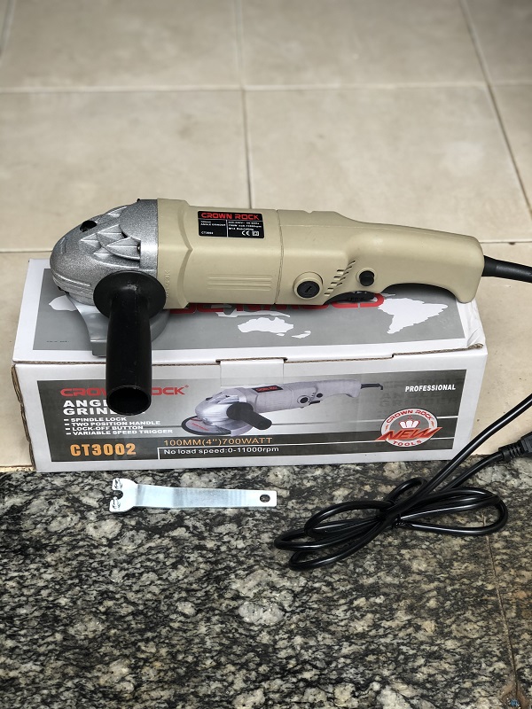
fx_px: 1168
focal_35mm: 57
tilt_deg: -45.0
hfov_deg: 25.7
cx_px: 266
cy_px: 354
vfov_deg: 33.8
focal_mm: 6.6
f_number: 2.8
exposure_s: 1/60
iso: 25
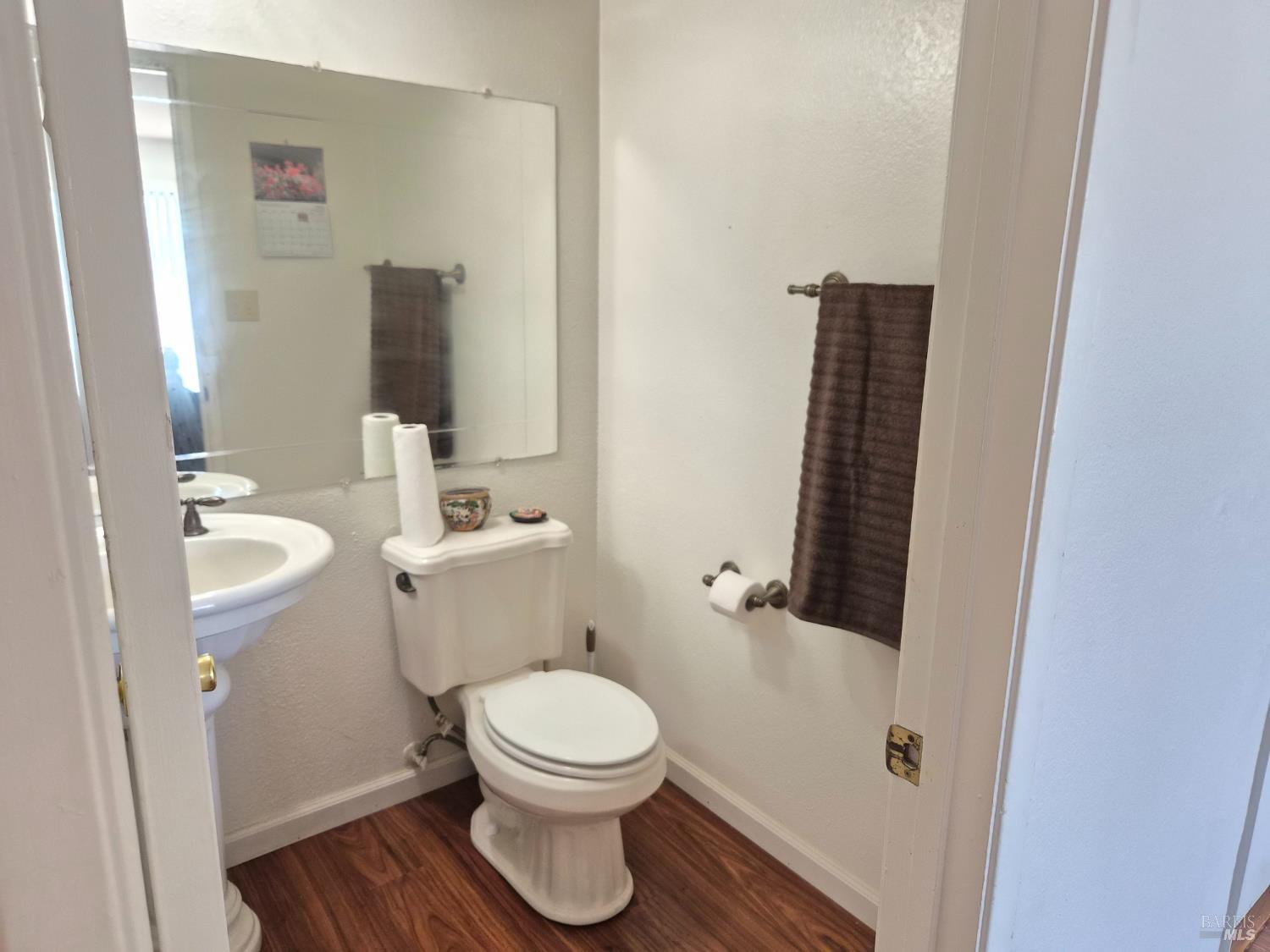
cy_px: 476
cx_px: 635
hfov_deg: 73.9
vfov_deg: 58.9
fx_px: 844
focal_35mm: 23
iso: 640
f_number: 1.8
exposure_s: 1/120
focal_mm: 5.4
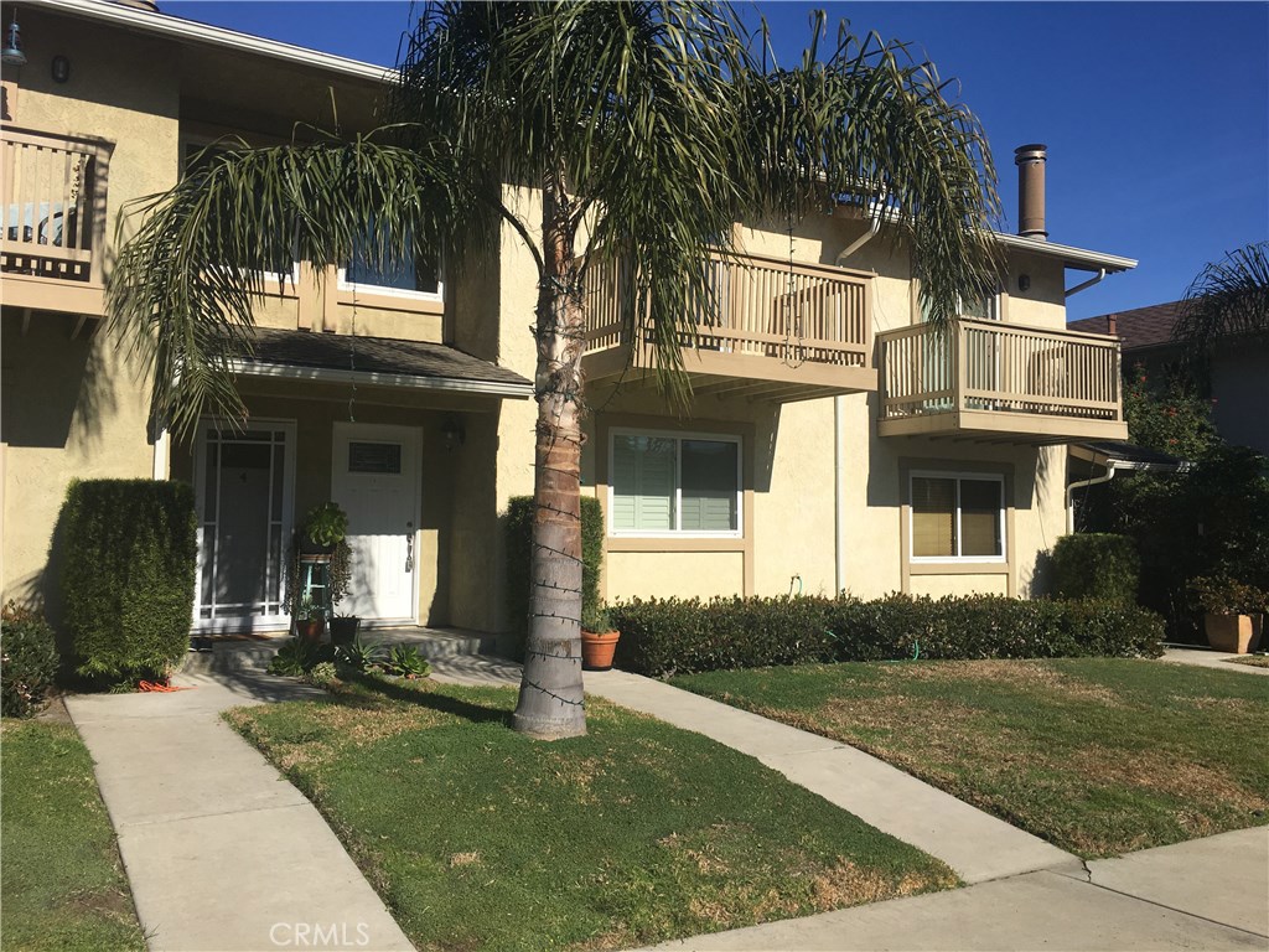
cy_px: 476
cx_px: 634
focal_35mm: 29
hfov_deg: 61.7
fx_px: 1063
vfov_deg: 48.2
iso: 25
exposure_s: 1/2959
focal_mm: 4.15
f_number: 2.2
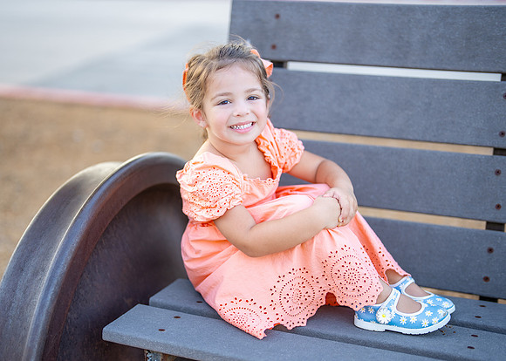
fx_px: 811
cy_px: 187
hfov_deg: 34.6
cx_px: 237
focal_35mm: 56
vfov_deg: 25.1
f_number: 1.2
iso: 160
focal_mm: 50
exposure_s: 1/400
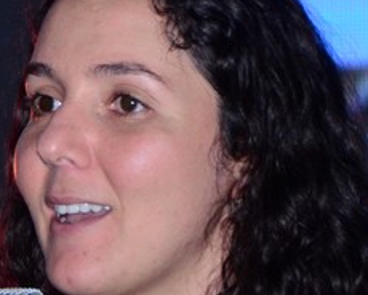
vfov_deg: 1.4
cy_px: 341
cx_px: 17
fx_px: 11926
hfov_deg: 1.8
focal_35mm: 1095
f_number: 5.6
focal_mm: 200
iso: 1600
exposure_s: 1/160
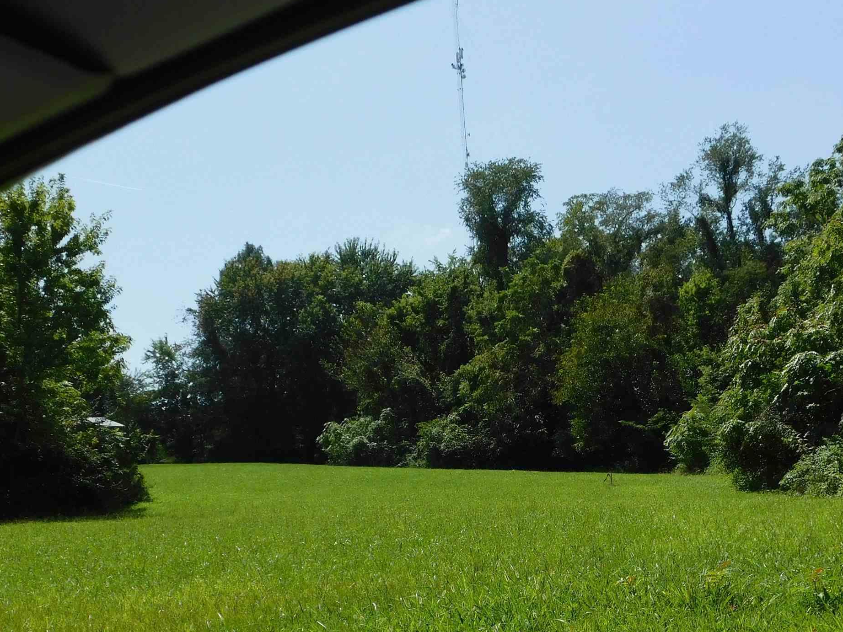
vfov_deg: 24.1
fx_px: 1461
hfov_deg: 32.1
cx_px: 497
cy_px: 501
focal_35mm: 60
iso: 125
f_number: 7
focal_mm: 6.3
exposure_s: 1/400
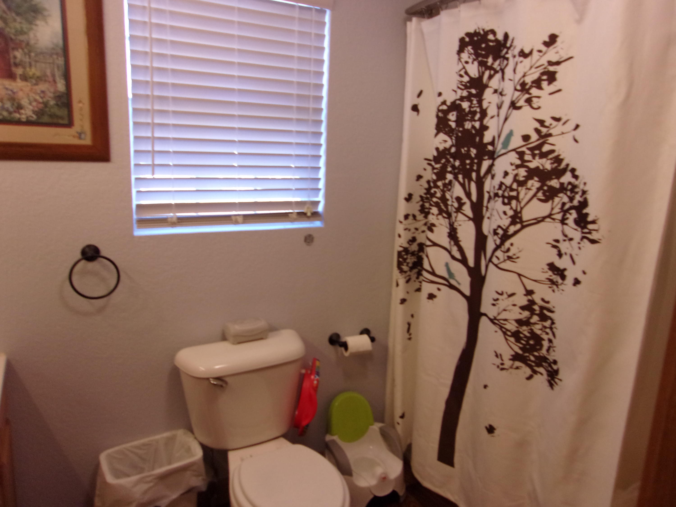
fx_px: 527
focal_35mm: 27
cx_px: 338
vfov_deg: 51.4
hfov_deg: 65.3
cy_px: 254
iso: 162
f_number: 3
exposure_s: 1/34
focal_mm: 4.9
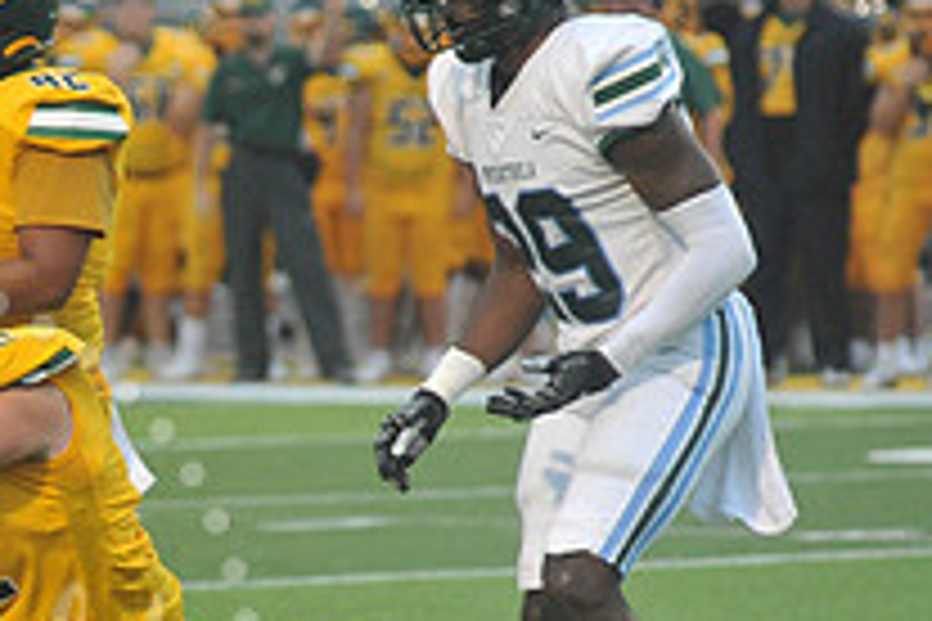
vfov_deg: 2.5
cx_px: -167
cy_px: 684
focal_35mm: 560
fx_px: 14497
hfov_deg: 3.7
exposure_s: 1/320
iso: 3200
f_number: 5
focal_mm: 200
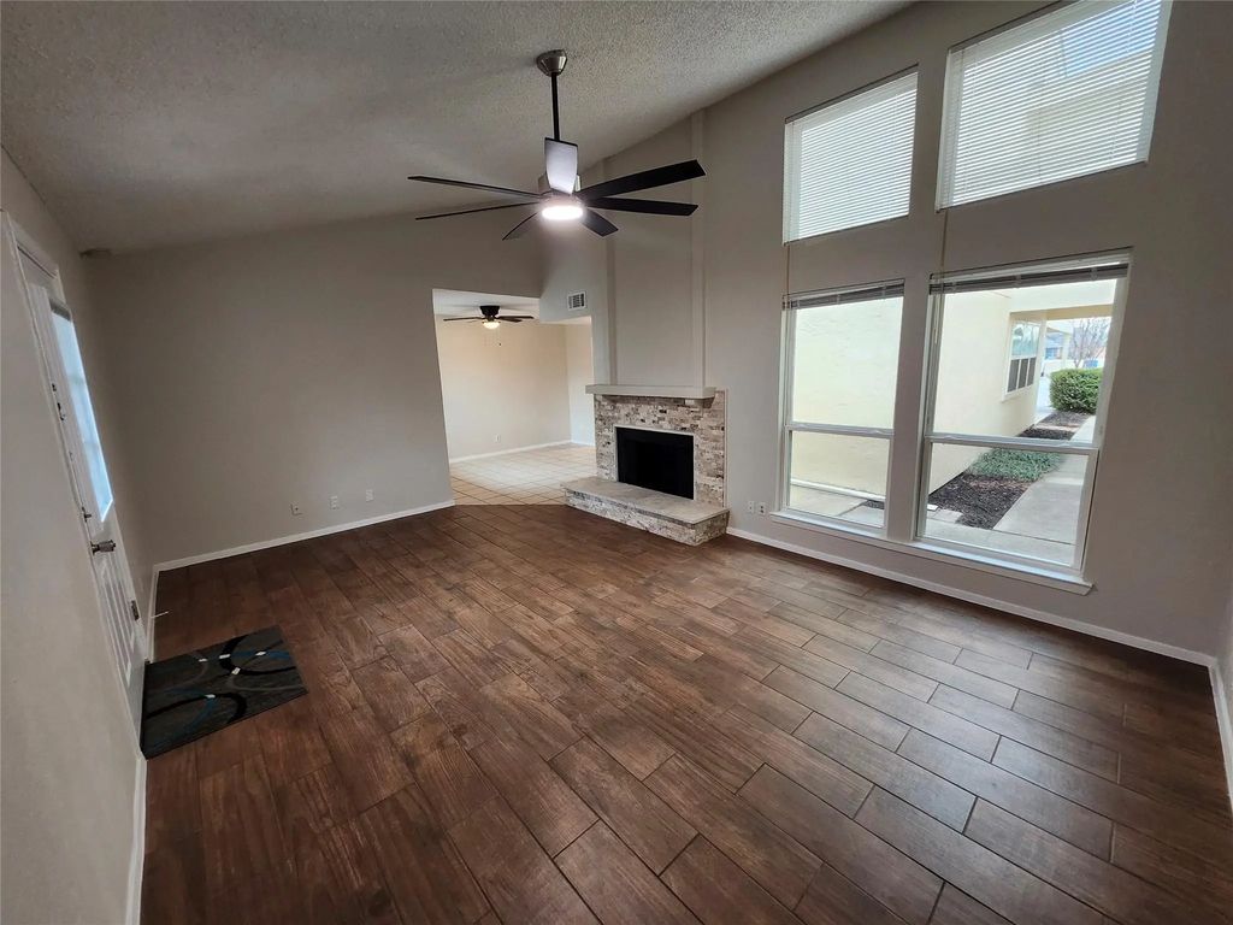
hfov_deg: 106.2
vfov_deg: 89.9
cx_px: 616
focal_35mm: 13
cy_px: 462
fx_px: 463
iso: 320
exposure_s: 1/60
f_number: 2.2
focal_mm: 1.74
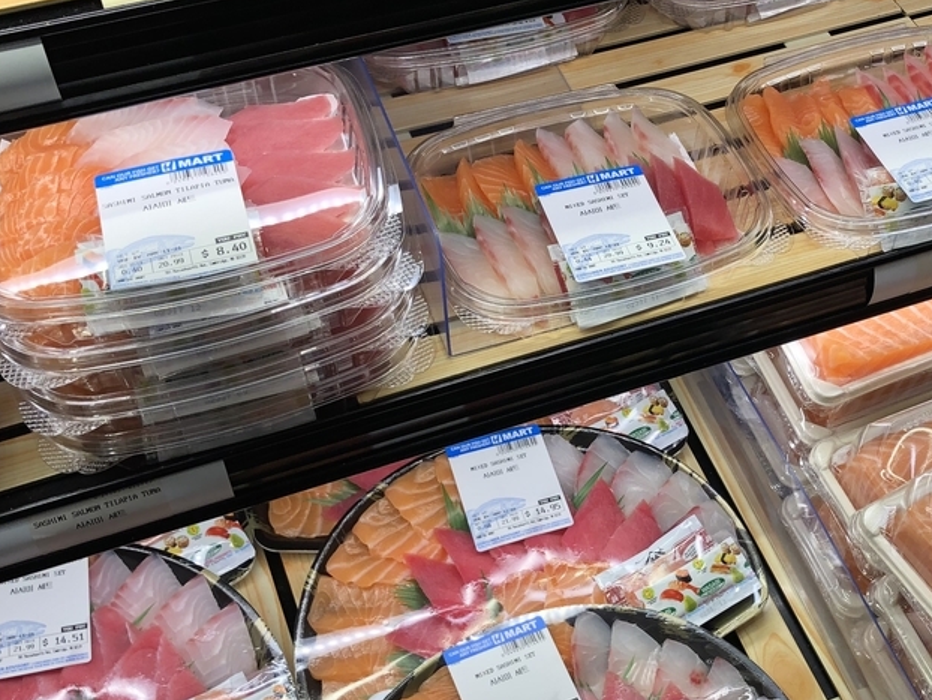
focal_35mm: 54
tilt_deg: -49.9
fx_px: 1454
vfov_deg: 27.0
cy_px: 364
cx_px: 700
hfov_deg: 34.8
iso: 40
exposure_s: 1/120
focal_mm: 3.99
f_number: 1.8
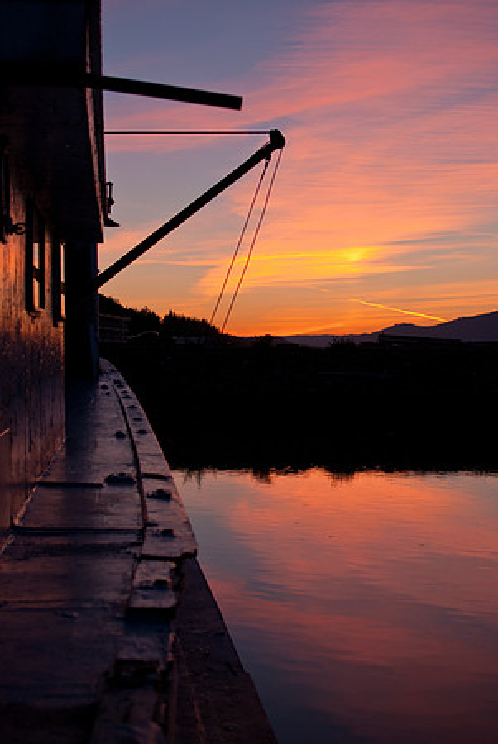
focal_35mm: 52
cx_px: 249
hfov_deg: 25.8
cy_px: 372
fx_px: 1087
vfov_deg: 37.8
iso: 100
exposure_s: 1/80
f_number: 3.2
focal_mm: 35
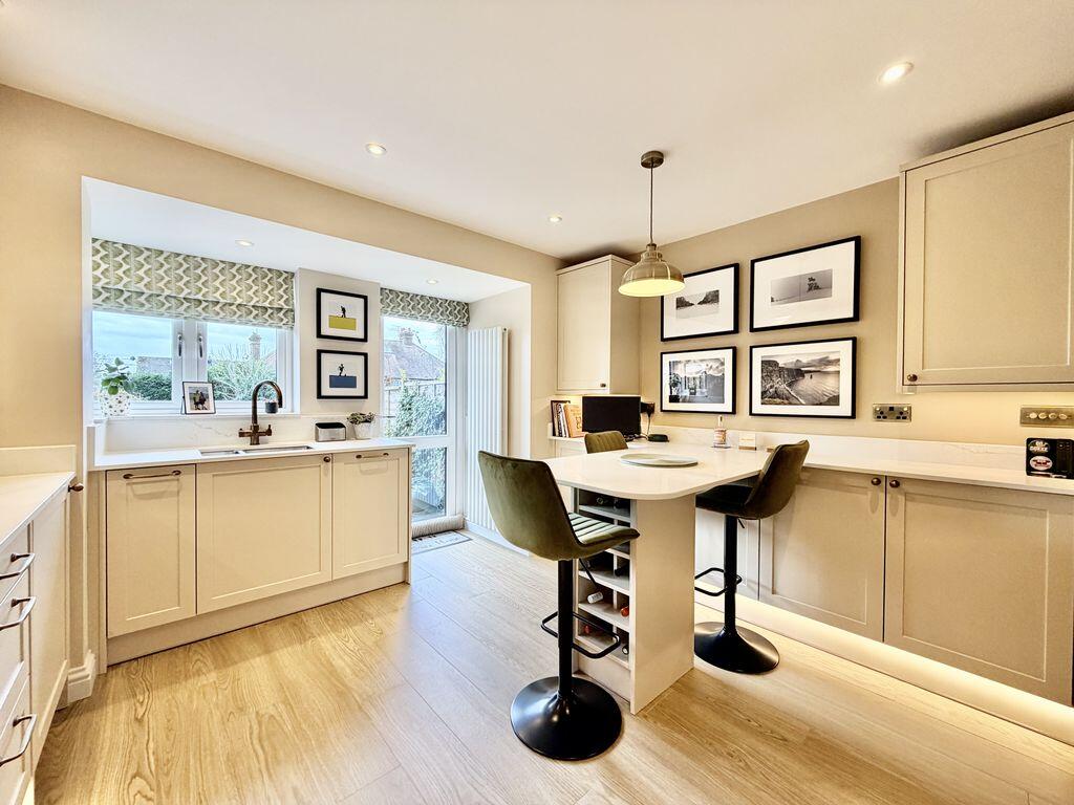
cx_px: 537
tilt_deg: -0.1
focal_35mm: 14
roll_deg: -0.2
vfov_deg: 85.7
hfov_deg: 102.1
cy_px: 402
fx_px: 434
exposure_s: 1/121
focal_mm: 2.22
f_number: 2.2
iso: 125
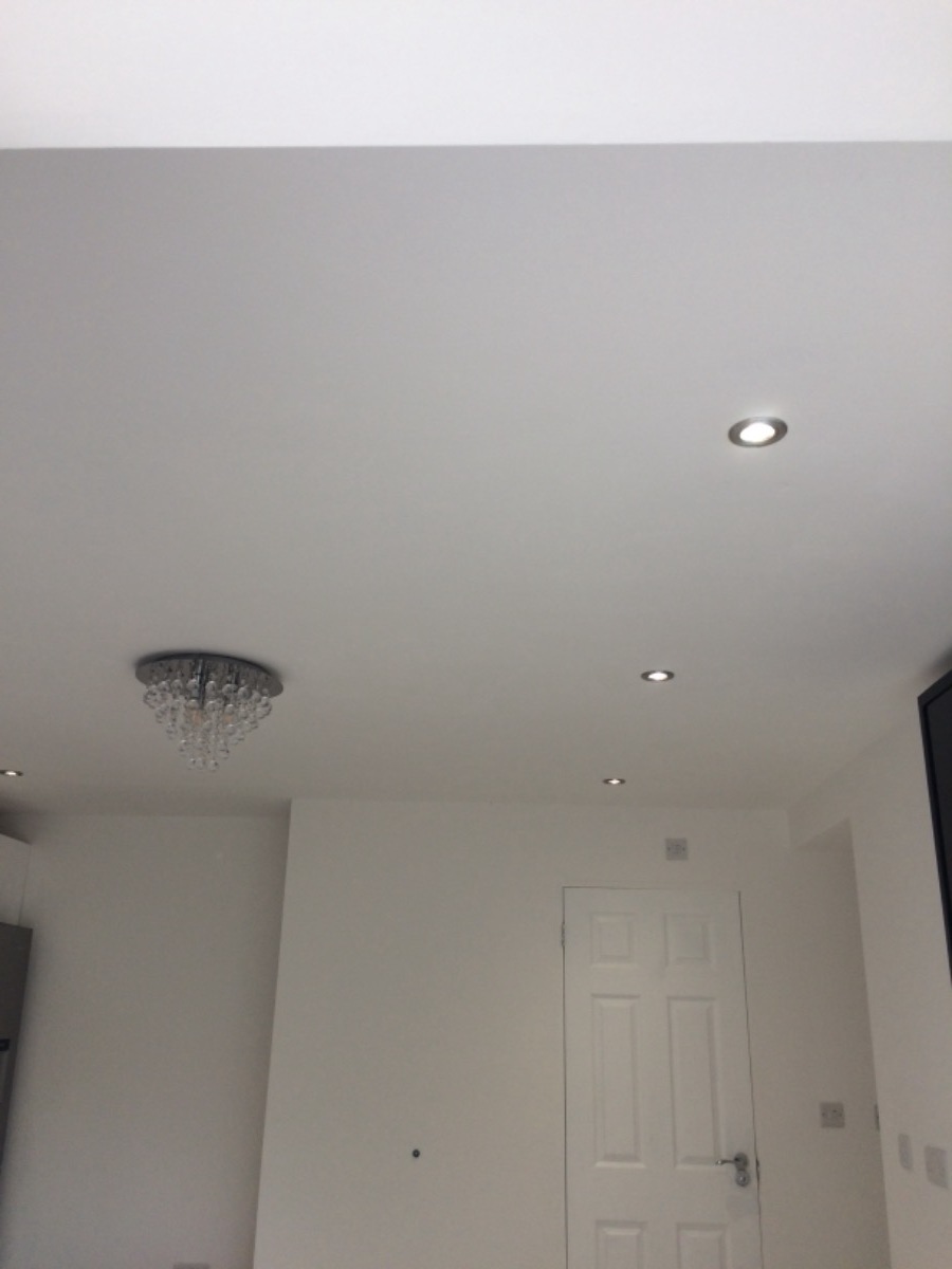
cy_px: 634
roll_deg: -1.4
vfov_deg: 61.7
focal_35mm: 29
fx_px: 1063
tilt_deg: +19.3
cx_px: 476
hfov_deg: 48.2
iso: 40
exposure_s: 1/100
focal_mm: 4.15
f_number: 2.2
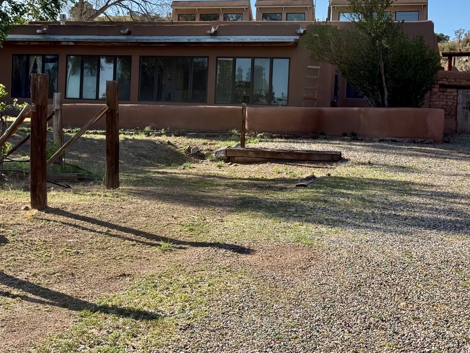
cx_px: 185
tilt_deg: +1.0
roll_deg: -1.7
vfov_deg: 22.2
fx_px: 896
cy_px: 135
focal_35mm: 66
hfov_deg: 29.3
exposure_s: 1/2577
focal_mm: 6.76
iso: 64
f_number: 1.78
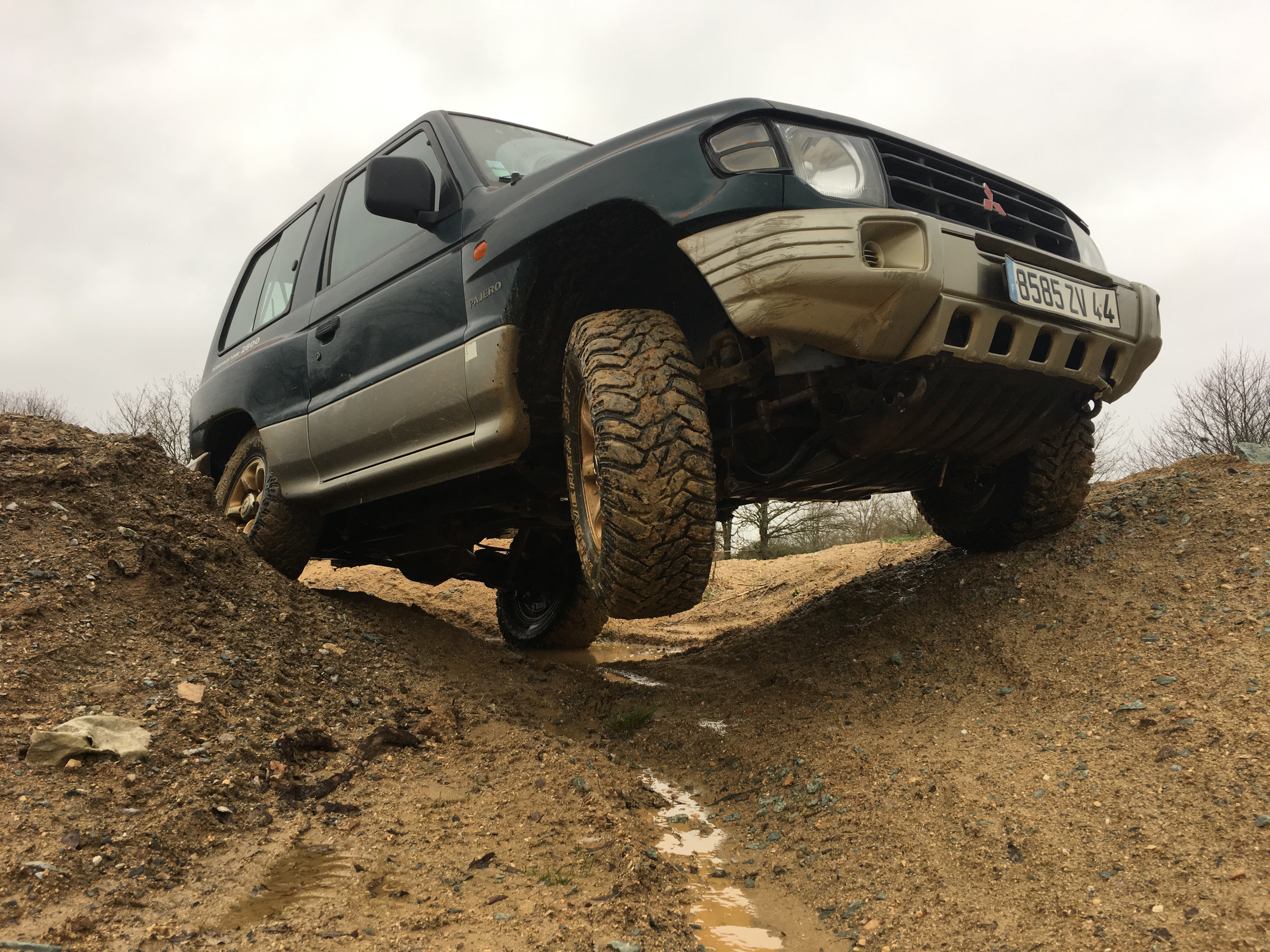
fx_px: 1064
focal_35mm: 29
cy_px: 476
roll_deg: -1.4
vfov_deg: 48.2
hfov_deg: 61.7
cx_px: 635
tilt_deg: +4.2
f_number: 2.2
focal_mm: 4.15
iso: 40
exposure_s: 1/100
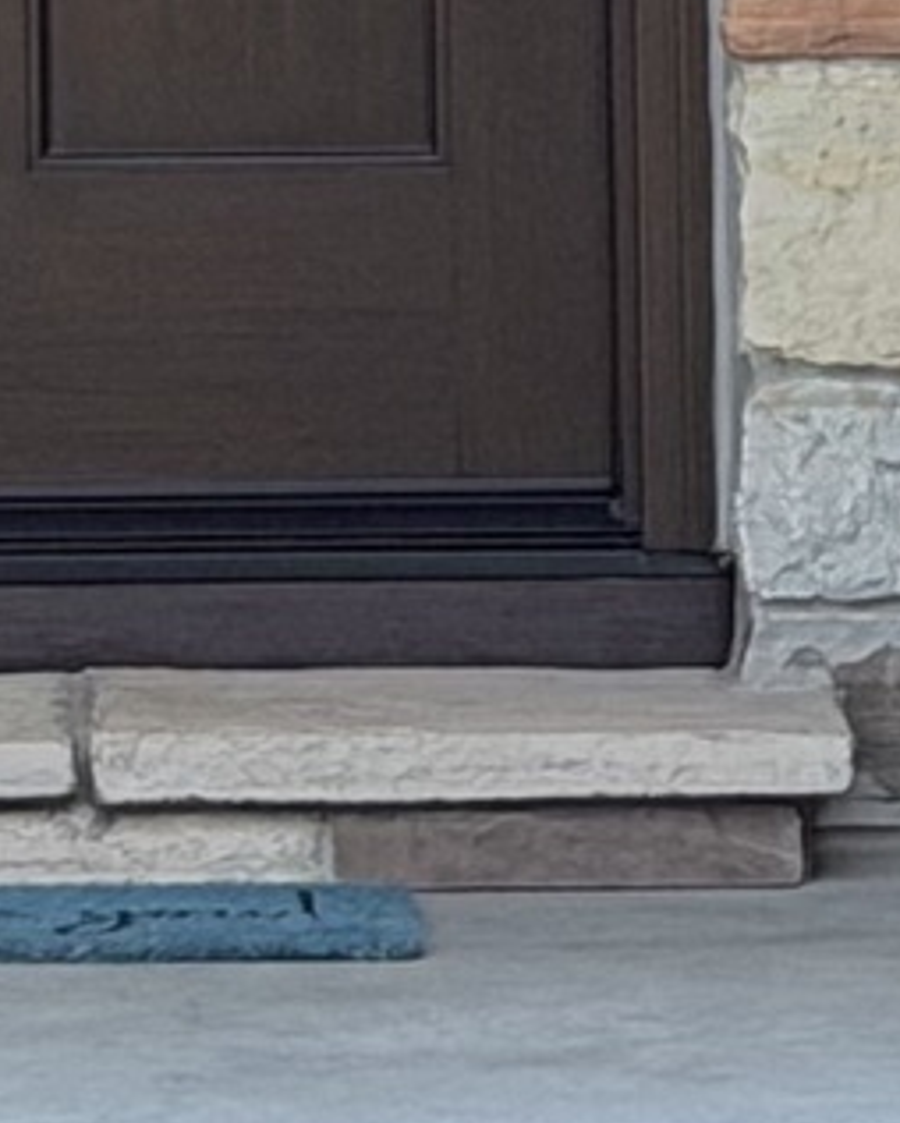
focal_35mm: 454
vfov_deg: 4.1
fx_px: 15102
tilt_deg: +4.5
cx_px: 124
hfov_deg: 3.4
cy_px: -1913
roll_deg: +0.9
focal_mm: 6.76
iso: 80
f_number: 1.78
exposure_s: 1/1116
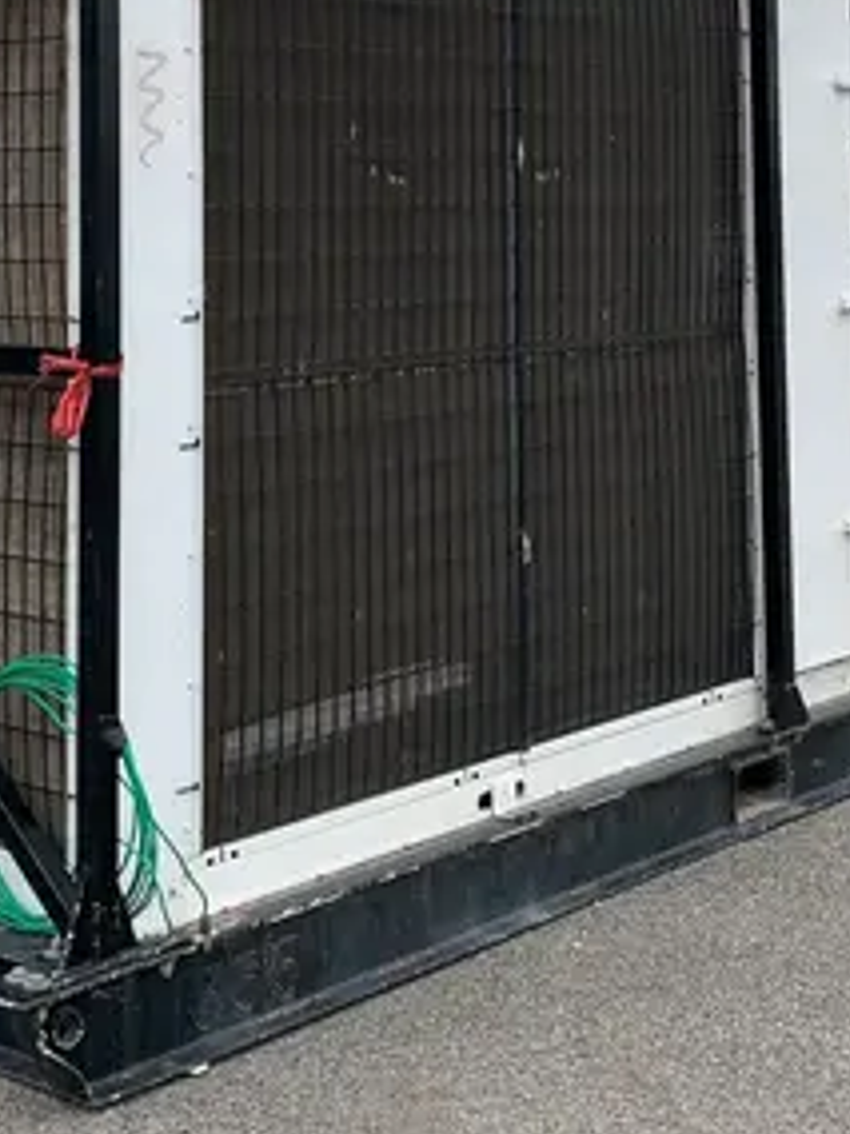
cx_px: 359
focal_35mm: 67
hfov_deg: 21.9
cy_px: 146
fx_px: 2194
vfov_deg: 28.0
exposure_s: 1/701
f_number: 1.8
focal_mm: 4.25
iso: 25
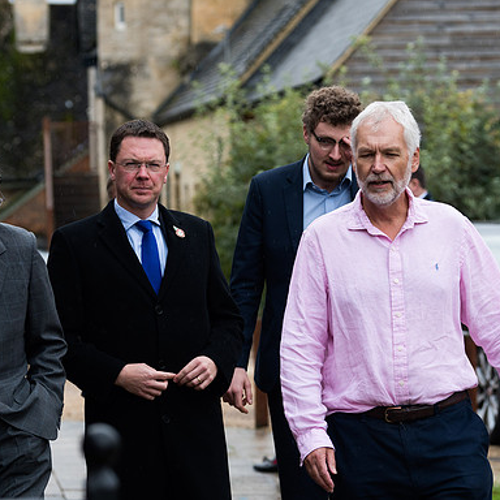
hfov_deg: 9.6
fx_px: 2991
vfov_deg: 9.6
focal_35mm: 183
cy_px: 249
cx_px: 234
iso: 250
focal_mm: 95
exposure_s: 1/500
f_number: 4
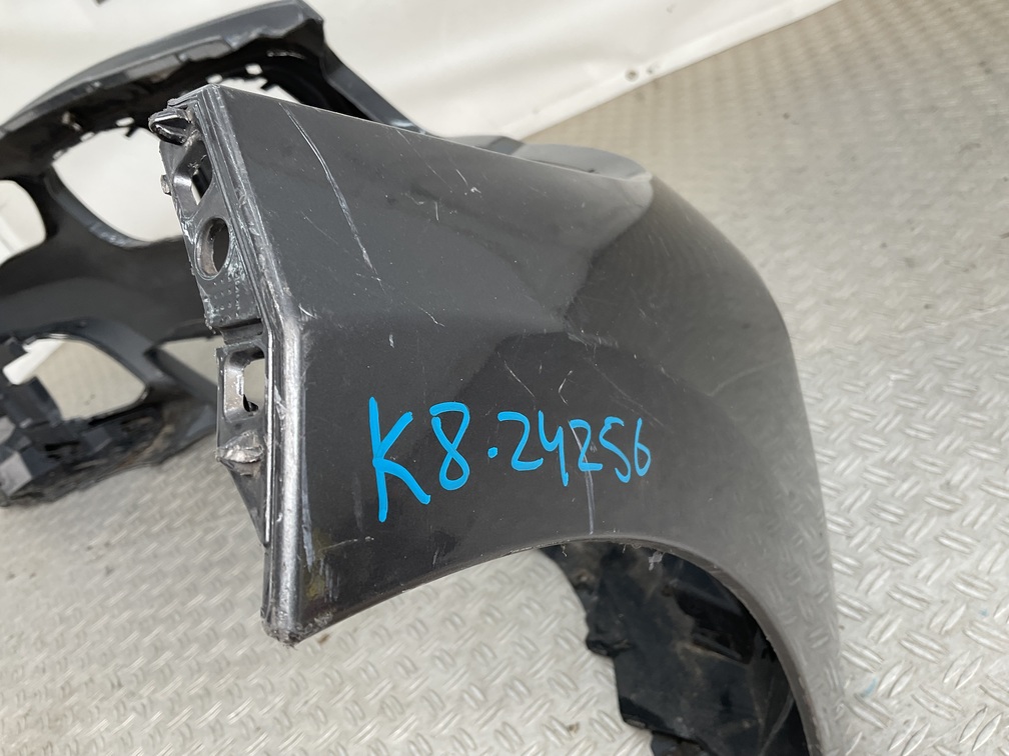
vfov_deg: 48.2
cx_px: 504
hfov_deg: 61.7
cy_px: 378
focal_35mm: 29
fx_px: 845
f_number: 1.8
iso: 25
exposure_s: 1/120
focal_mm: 3
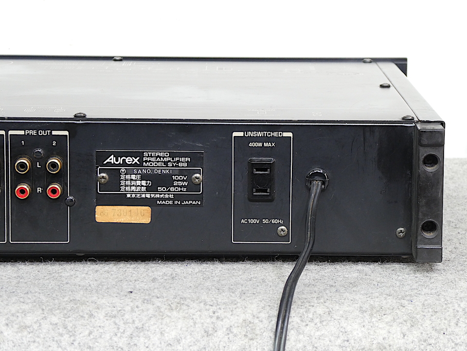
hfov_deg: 15.9
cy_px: 176
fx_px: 1673
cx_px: 234
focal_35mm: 124
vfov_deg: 12.0
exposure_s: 1/3.2
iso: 200
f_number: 5.2
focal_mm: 22.3
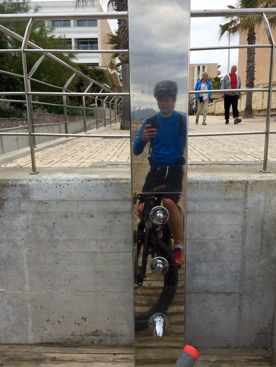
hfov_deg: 48.2
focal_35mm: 29
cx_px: 138
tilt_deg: -10.7
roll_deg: -0.1
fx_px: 308
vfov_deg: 61.7
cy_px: 184
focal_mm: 4.15
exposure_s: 1/989
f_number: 2.2
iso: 32
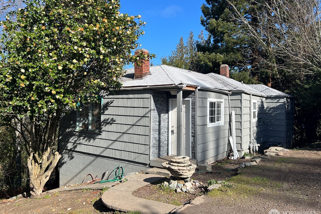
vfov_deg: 46.4
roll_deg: -0.8
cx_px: 156
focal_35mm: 28
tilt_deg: +2.5
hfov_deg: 65.5
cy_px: 98
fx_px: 250
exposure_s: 1/3165
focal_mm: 5.7
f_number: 1.5
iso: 50
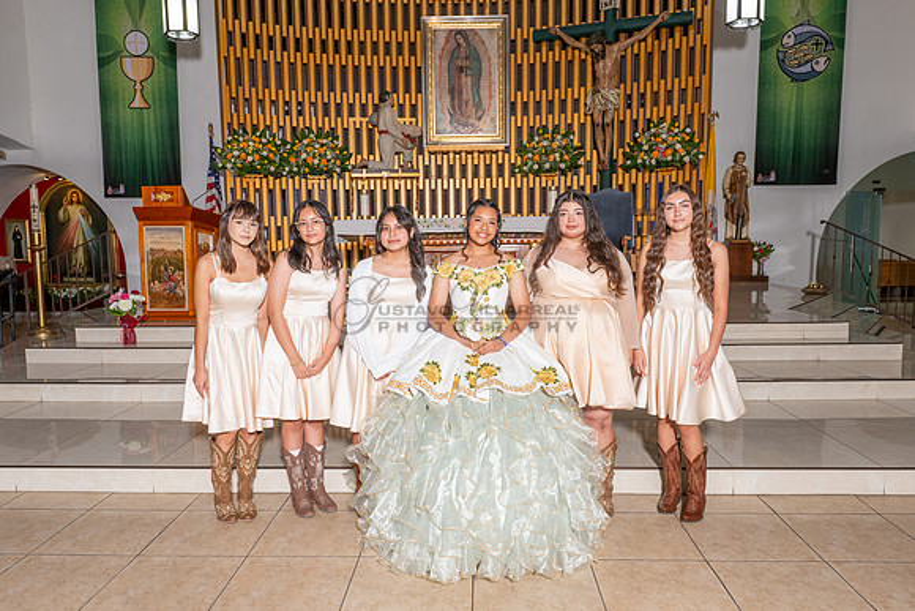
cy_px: 322
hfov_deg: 66.8
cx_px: 443
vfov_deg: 47.5
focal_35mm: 27
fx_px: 694
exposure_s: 1/160
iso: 320
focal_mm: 24
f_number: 7.1
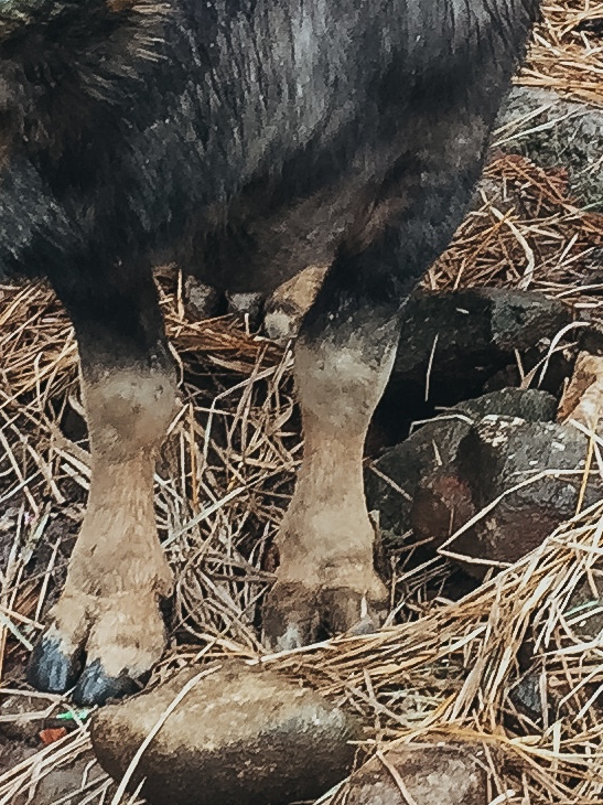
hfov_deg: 17.2
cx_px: 10
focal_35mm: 84
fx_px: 1952
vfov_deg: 22.5
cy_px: 17
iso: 50
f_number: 2.2
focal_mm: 4.15
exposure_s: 1/50
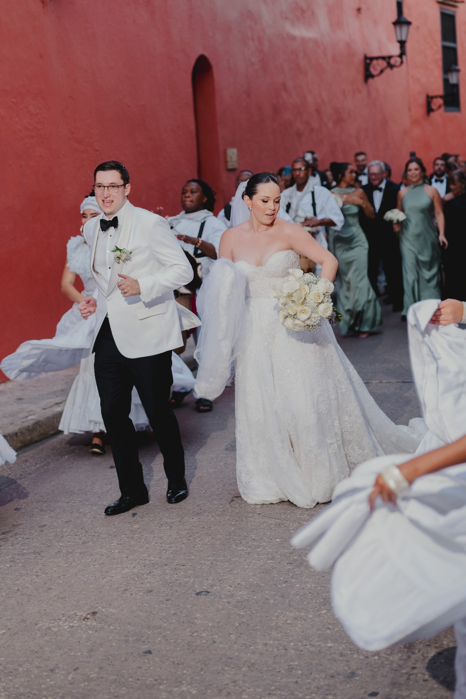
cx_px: 189
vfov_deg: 32.3
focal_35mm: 62
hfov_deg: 21.9
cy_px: 273
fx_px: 1204
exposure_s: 1/160
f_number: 2.2
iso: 400
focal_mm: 50
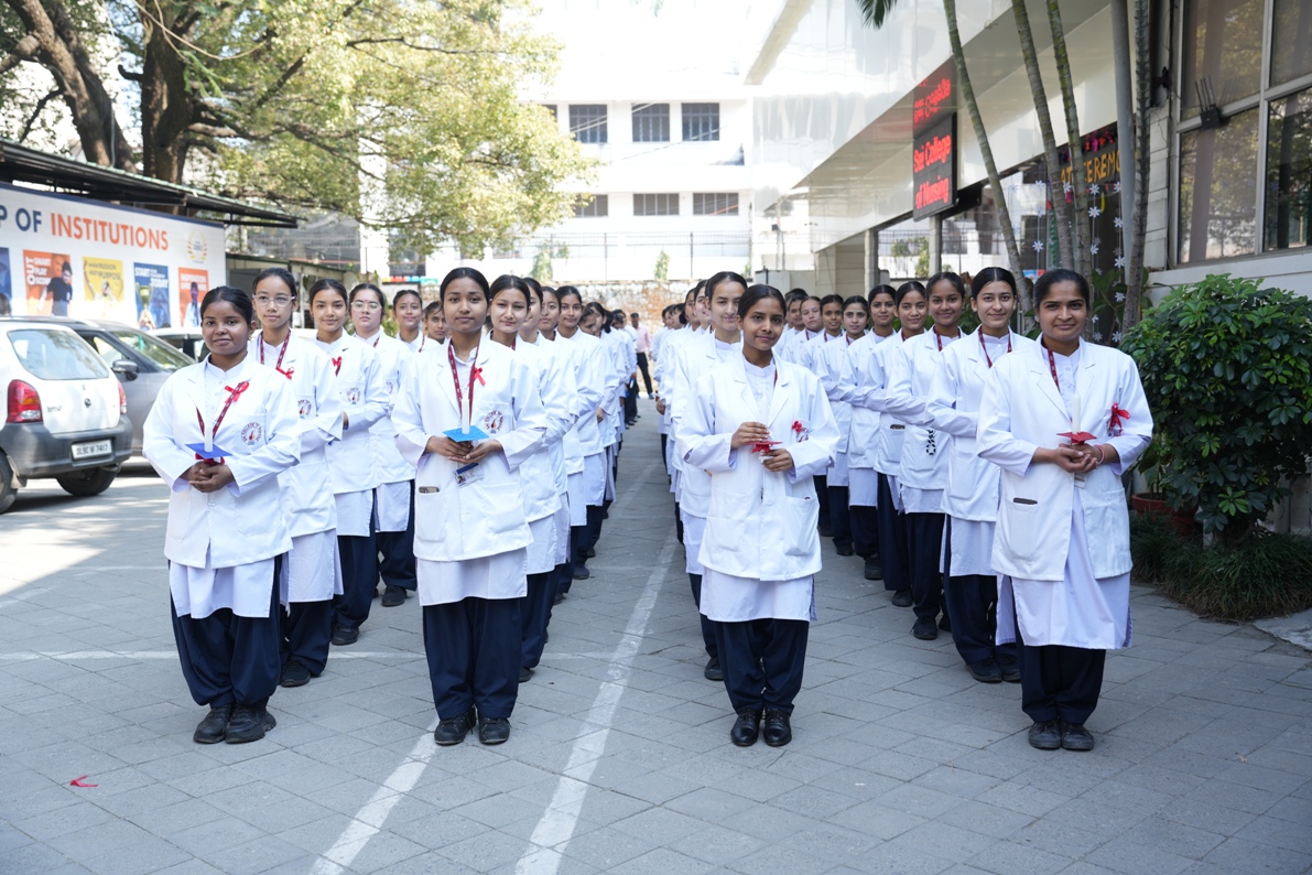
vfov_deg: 37.9
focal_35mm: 35
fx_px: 1275
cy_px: 438
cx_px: 656
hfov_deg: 54.4
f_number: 3.5
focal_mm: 35
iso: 125
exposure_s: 1/160
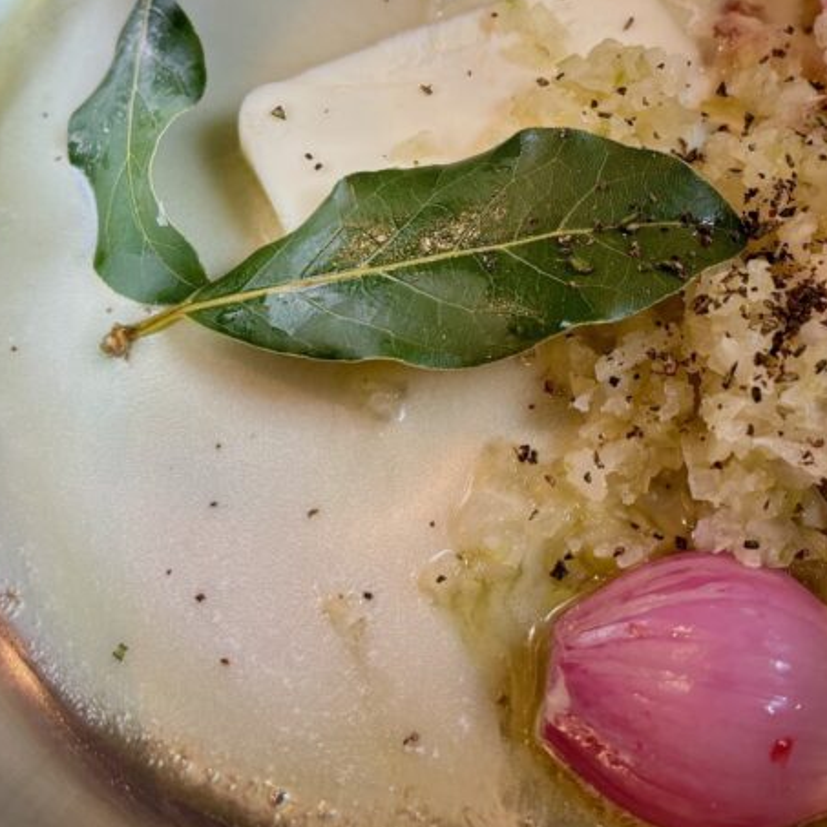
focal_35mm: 52
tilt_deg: -64.0
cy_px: 257
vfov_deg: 32.4
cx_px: 535
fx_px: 1406
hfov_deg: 32.6
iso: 125
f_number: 1.6
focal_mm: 5.96
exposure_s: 1/100
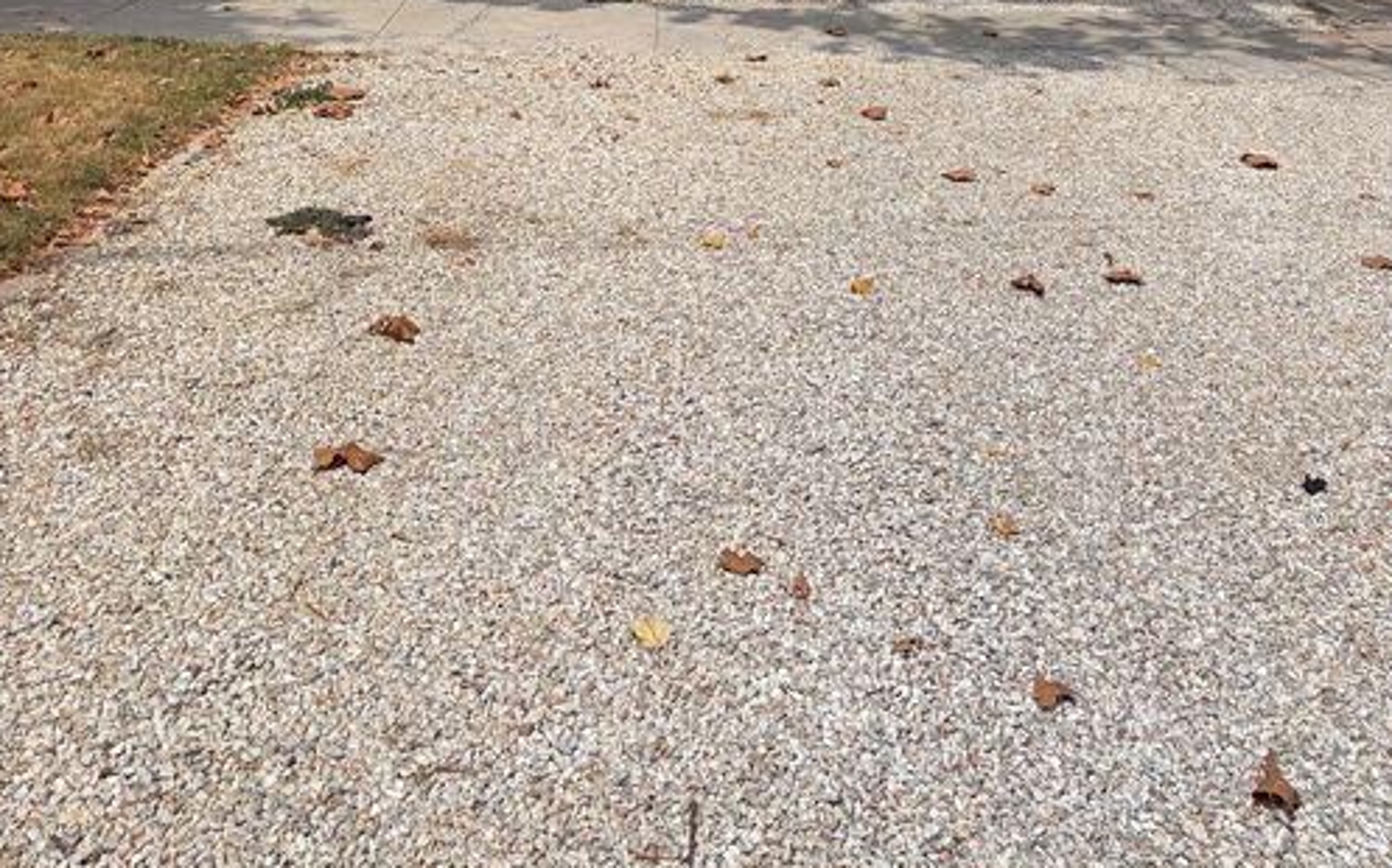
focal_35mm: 37
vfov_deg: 31.5
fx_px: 1403
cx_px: 697
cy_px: -18
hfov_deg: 52.8
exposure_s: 1/4329
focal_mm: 5.96
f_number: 1.6
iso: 50
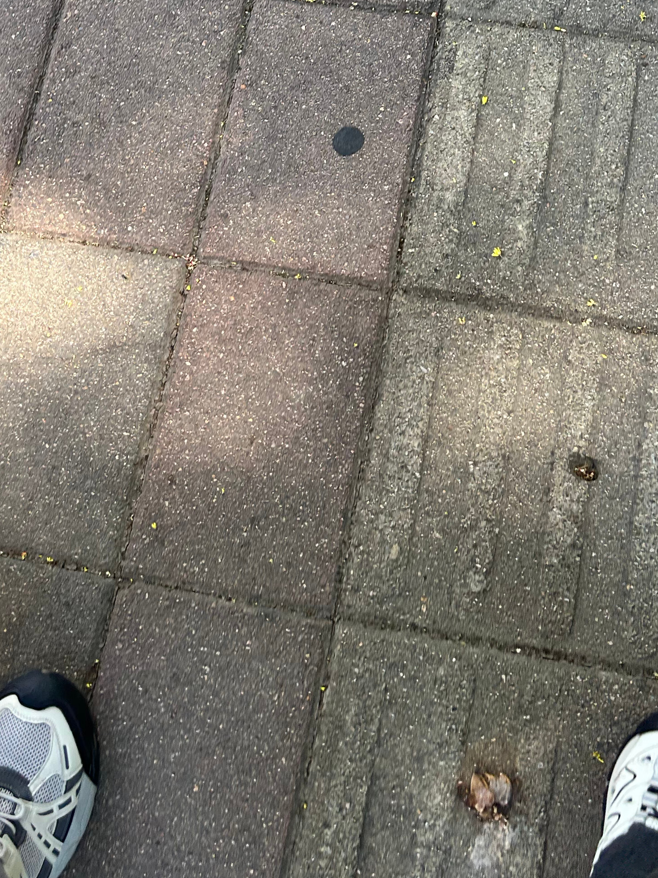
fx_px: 1368
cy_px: 127
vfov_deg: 34.0
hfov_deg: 27.0
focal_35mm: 54
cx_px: 342
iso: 40
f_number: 1.5
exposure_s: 1/241
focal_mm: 5.7
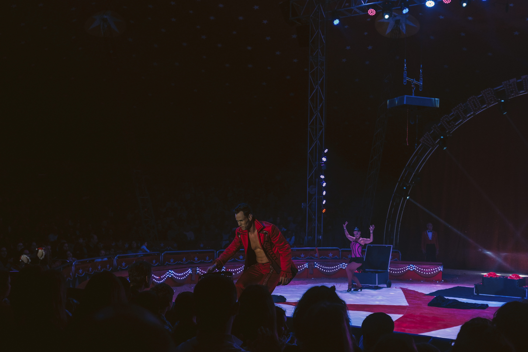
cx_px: 264
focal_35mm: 41
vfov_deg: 32.6
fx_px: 601
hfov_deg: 47.4
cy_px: 176
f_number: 3.6
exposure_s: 1/250
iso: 1250
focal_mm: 27
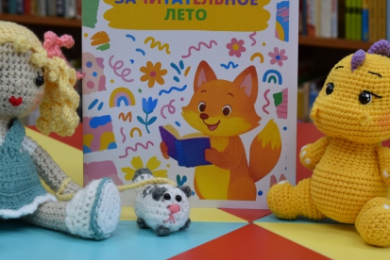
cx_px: 165
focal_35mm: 120
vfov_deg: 11.5
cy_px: 80
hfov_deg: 17.1
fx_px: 1298
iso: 900
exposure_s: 1/60
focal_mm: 55
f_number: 5.6
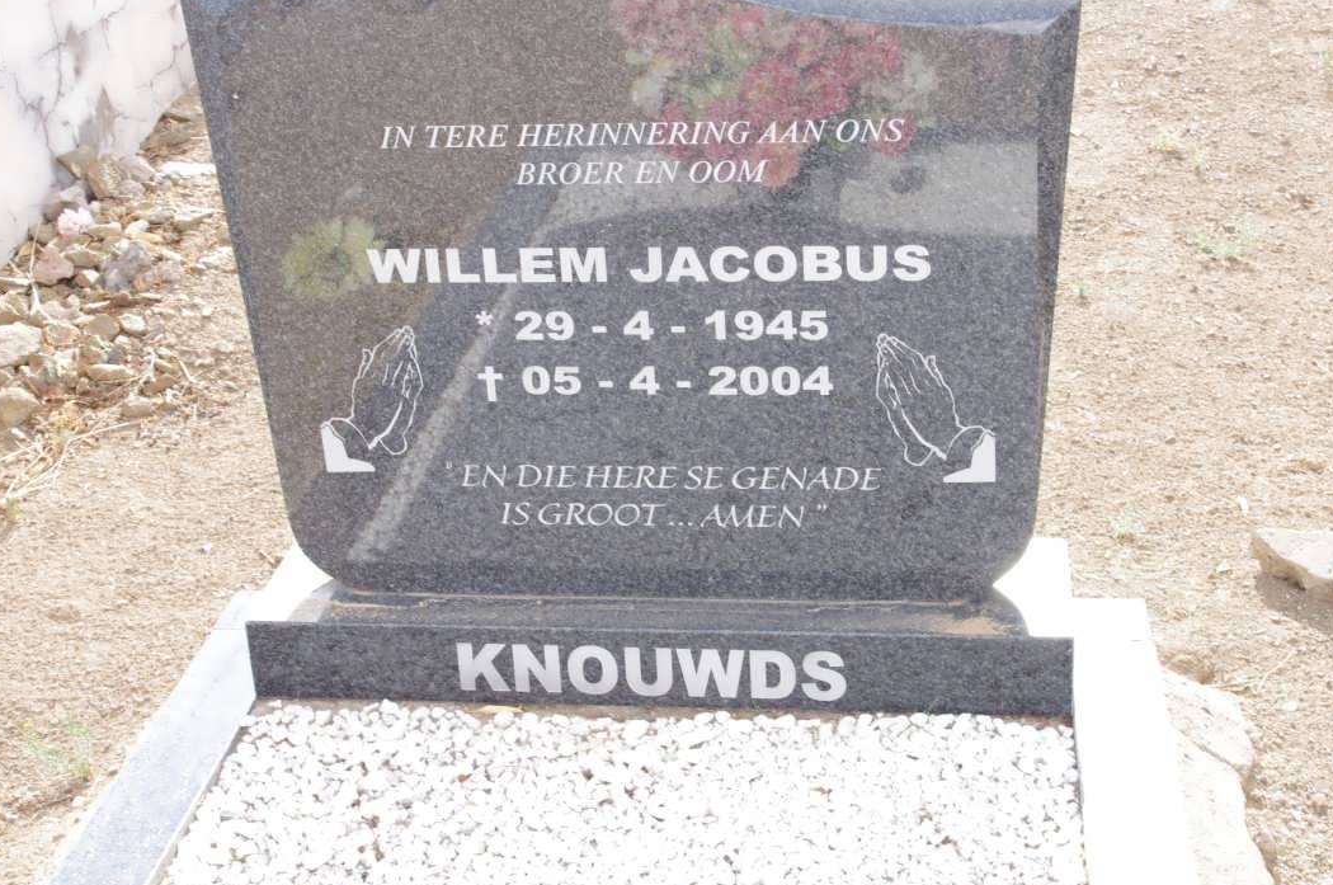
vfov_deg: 24.1
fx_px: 2071
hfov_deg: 35.7
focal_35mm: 56
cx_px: 668
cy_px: 435
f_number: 11
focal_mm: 32.5
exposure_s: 1/125
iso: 800
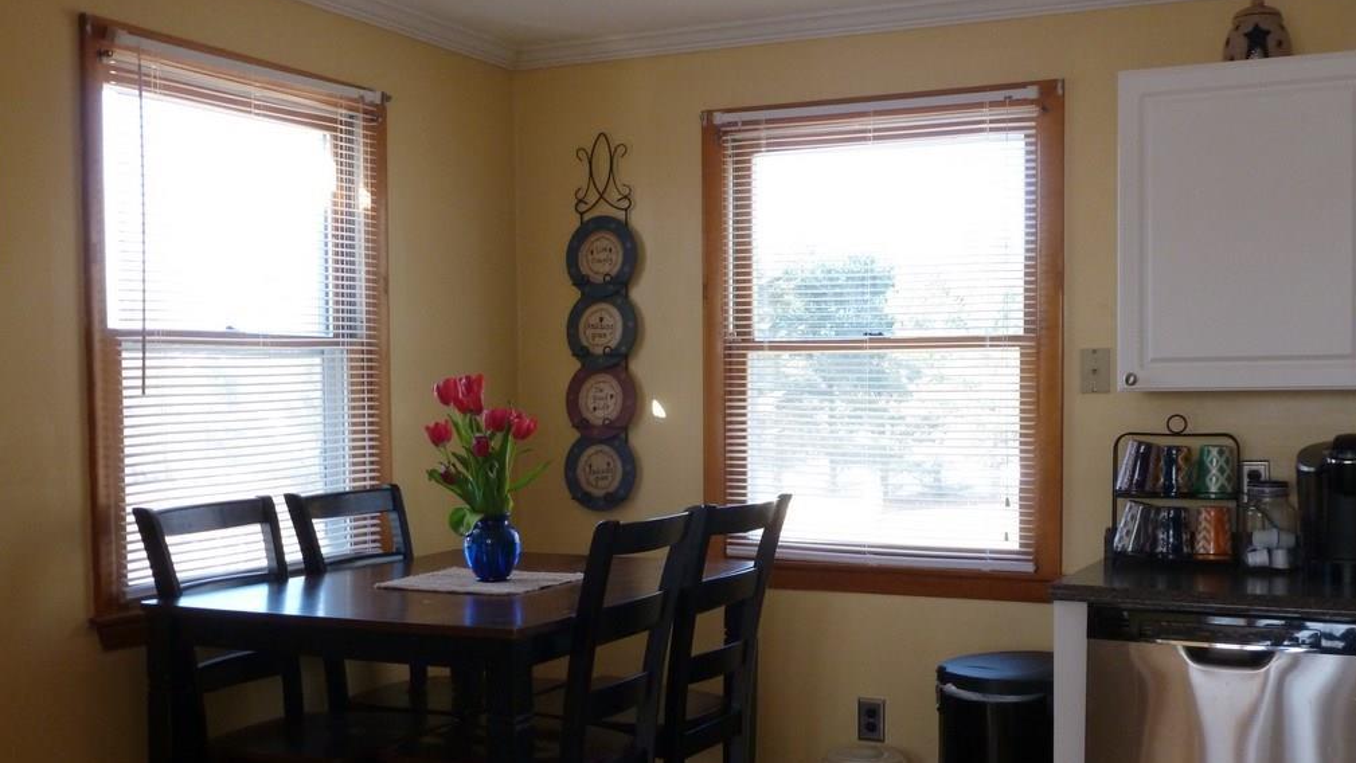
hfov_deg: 48.3
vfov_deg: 28.3
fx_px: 1510
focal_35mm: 42
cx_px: 677
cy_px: 478
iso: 320
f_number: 3.8
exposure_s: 1/60
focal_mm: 6.8
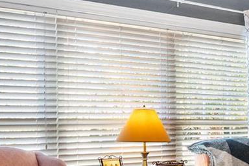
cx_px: 348
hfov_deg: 23.1
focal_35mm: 75
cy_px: 139
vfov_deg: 18.0
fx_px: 519
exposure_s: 1/50
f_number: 9
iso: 640
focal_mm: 9
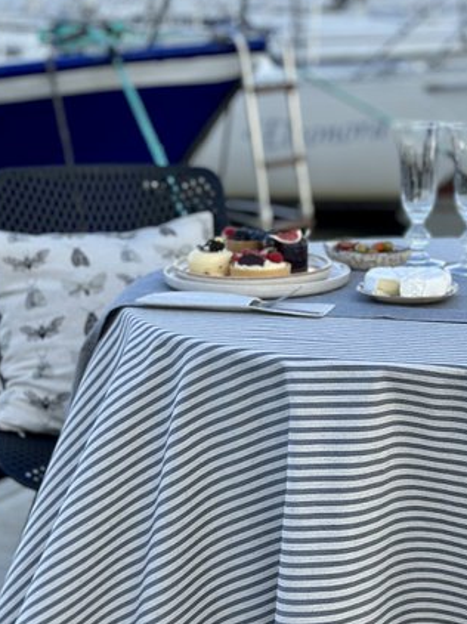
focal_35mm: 91
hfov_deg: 16.1
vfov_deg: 21.5
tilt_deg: -11.0
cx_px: 377
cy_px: 285
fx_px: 1639
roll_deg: -0.4
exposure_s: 1/2469
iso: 100
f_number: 1.78
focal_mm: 6.86
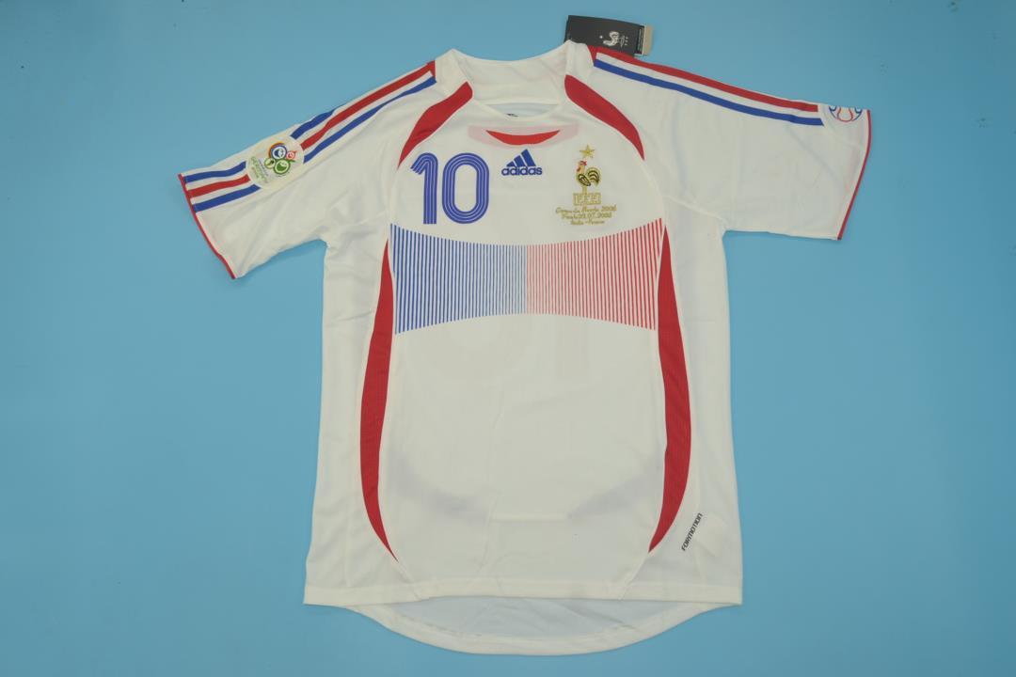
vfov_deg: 43.6
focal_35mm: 30
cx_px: 508
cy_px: 338
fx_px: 847
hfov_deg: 61.9
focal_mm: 20
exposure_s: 1/100
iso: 200
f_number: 7.1
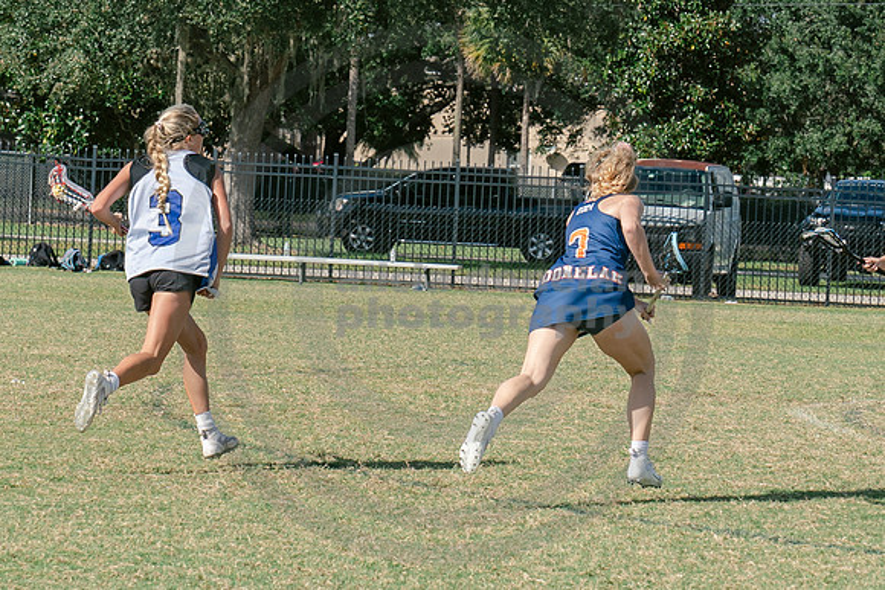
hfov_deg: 10.5
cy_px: 301
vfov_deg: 7.0
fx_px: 4806
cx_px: 426
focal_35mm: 195
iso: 250
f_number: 5.6
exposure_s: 1/1000
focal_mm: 70
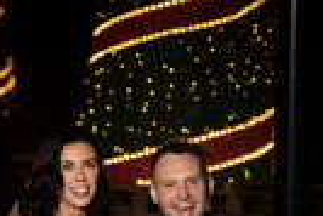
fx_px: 2569
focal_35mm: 286
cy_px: 275
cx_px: 168
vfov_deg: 4.8
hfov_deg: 7.2
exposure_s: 1/125
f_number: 2.8
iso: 250
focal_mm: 95
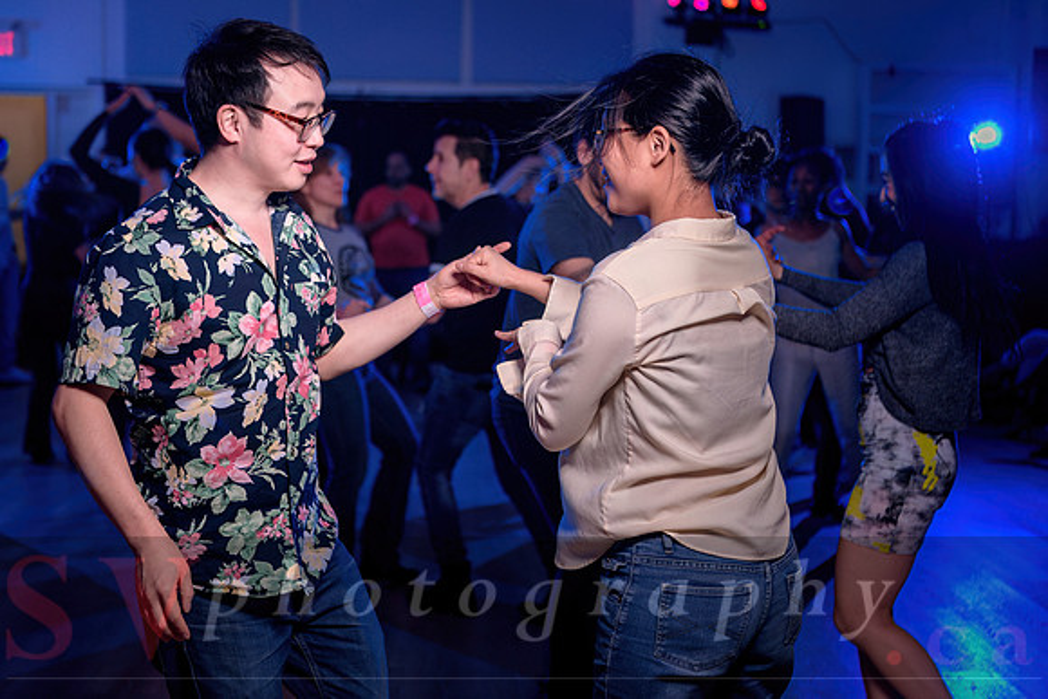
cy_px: 320
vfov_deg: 25.0
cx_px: 508
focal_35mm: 54
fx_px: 1578
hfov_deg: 36.7
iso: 400
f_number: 2.8
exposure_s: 1/100
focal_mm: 50
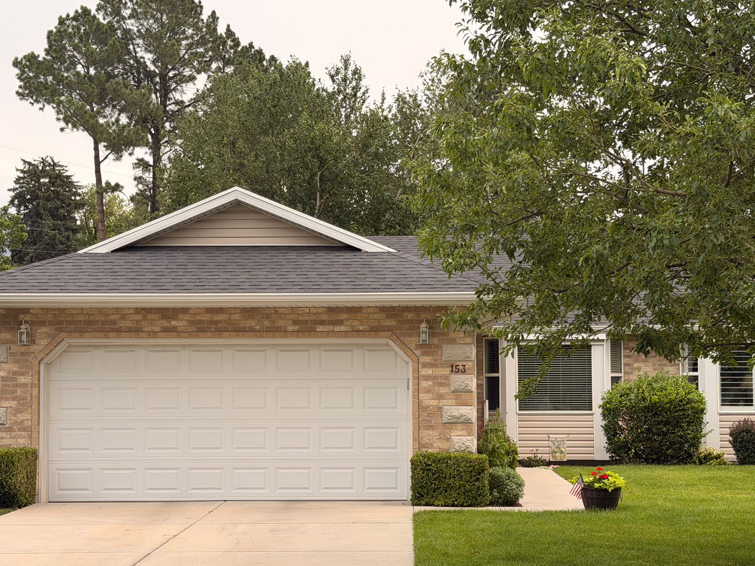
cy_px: 318
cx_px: 378
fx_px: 1352
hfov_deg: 31.2
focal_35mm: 62
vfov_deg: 23.6
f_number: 1.78
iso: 64
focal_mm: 6.76
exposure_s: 1/1838
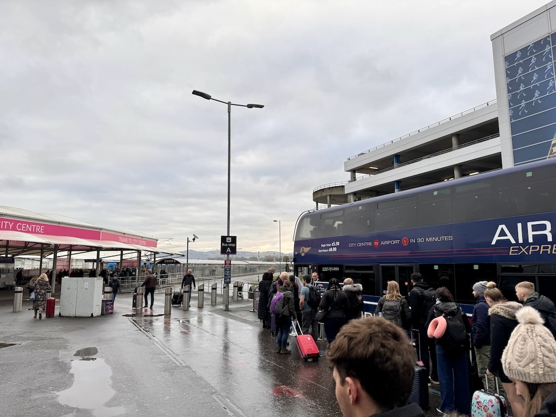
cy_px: 208
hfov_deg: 71.6
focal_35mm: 24
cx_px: 278
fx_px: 385
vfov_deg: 56.8
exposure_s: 1/645
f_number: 1.78
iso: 80
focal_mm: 6.86
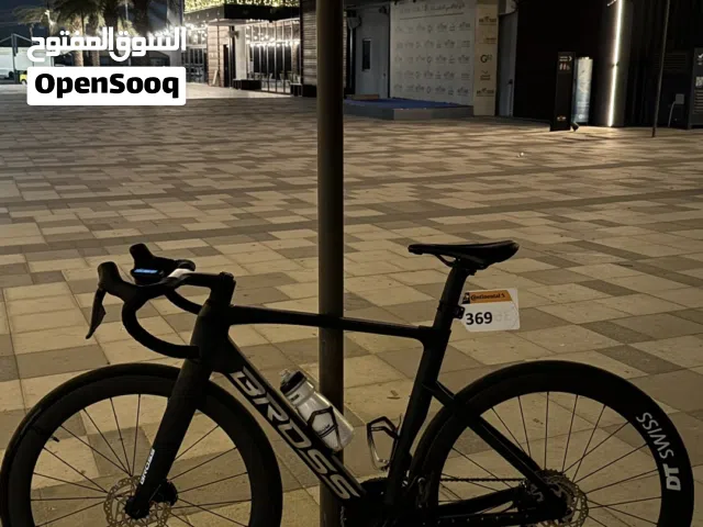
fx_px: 487
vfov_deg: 56.8
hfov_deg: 71.6
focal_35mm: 24
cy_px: 264
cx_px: 352
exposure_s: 1/25
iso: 1000
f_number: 1.78
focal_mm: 6.76
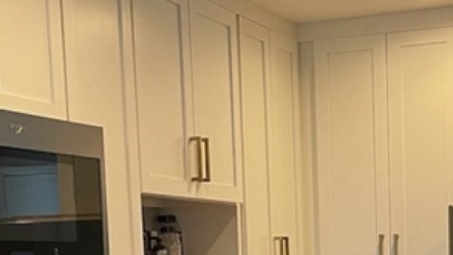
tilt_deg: -6.4
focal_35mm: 99
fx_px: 1189
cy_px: 406
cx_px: 326
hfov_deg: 21.4
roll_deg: +2.0
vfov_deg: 11.6
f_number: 1.6
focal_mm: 4.2
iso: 100
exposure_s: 1/60
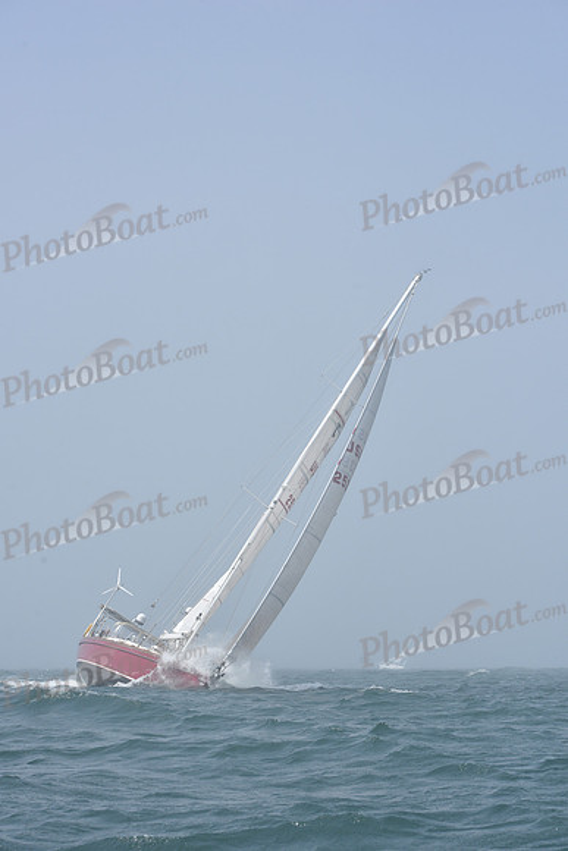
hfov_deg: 18.2
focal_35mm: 75
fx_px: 1774
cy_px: 426
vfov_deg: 27.0
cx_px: 284
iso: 320
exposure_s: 1/1000
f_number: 9
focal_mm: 75
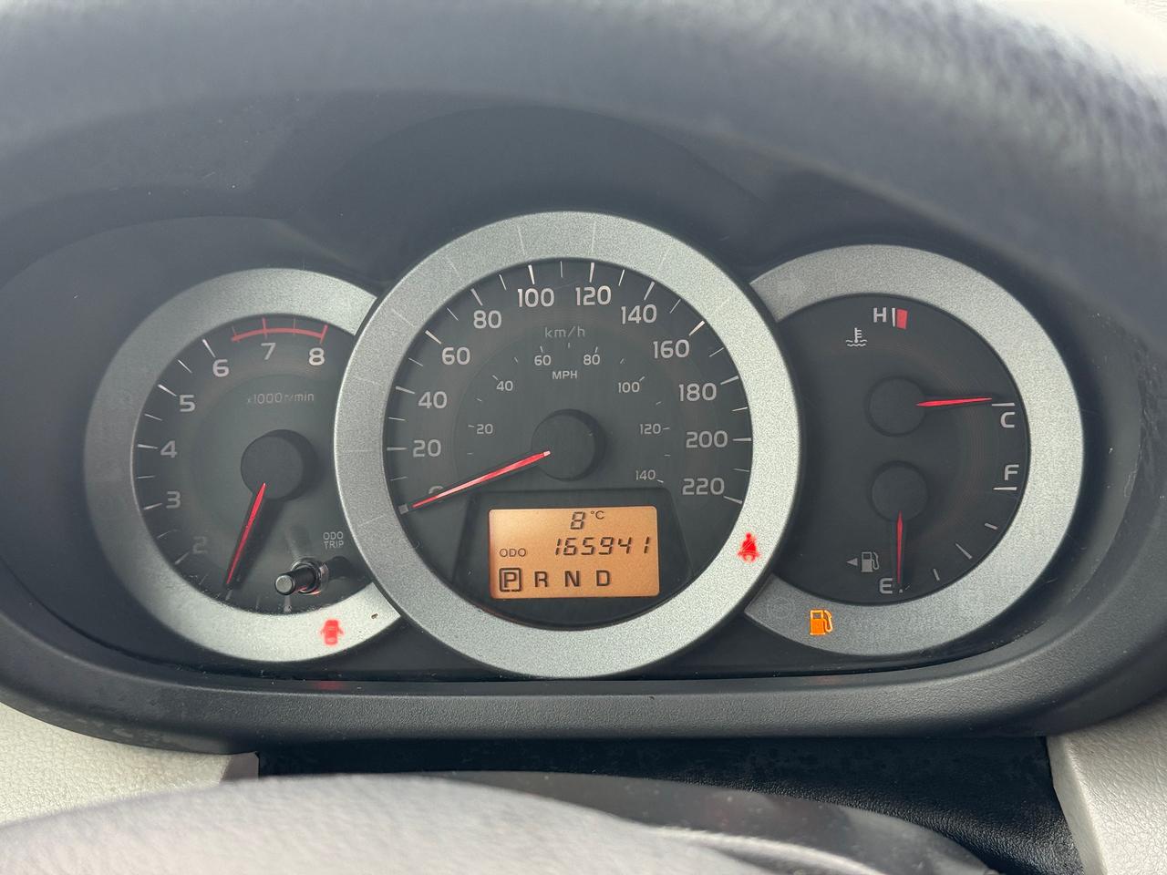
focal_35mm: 48
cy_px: 438
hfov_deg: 39.7
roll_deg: +2.6
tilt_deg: -23.4
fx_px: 1618
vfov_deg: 30.3
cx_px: 584
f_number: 1.78
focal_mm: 6.76
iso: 160
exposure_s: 1/234
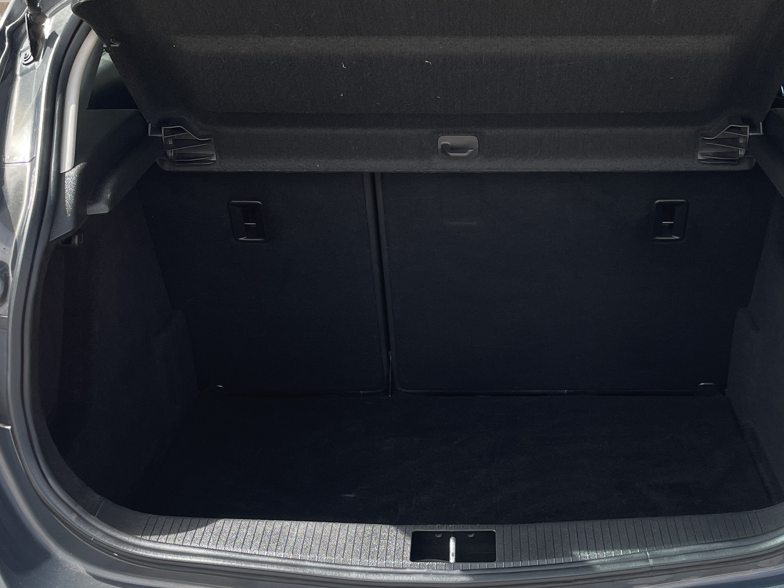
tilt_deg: -25.6
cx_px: 490
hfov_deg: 35.3
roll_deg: +0.2
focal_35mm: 54
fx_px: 1223
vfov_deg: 26.9
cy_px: 387
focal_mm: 4.2
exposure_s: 1/686
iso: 32
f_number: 1.6
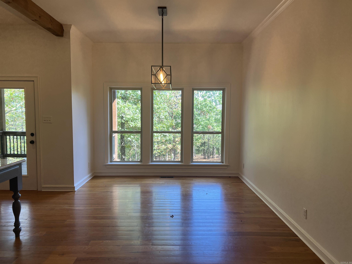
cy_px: 132
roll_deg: -0.4
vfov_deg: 53.1
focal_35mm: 26
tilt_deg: -5.0
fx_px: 264
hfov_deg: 67.3
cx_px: 176
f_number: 1.5
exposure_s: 1/124
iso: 32
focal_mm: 5.7
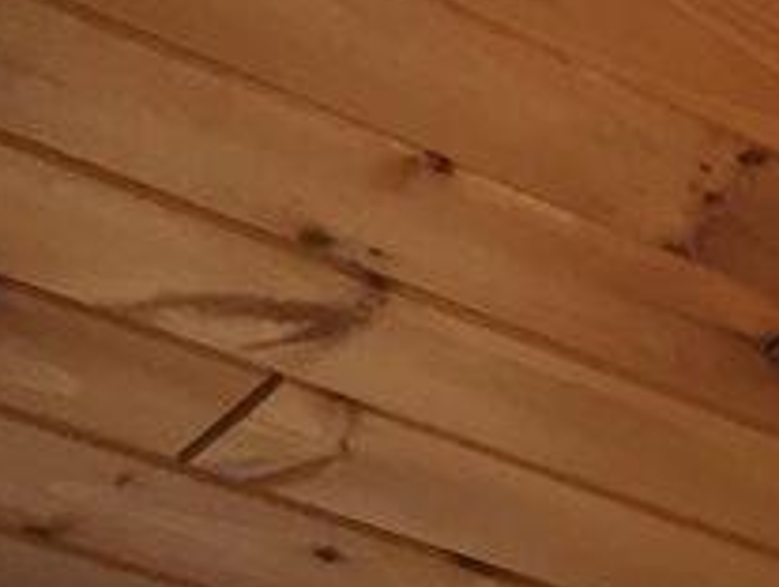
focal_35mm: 179
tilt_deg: +4.5
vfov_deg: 7.5
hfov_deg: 9.8
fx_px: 4035
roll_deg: -1.7
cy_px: 1595
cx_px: 1844
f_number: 2.2
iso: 50
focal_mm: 4.15
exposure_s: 1/30
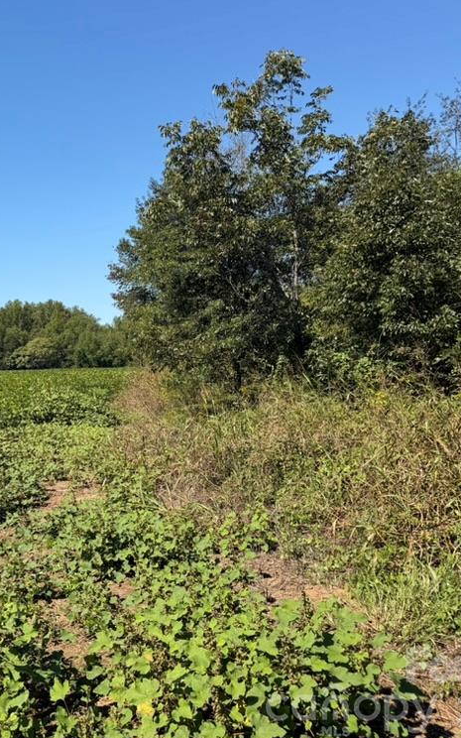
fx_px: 704
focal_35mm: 35
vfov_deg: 55.3
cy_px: 364
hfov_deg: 34.5
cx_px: 57
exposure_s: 1/3953
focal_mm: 6.76
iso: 80
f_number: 1.78
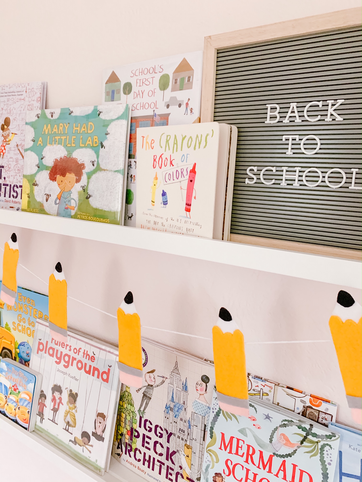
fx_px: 363
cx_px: 181
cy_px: 241
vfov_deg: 67.3
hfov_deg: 53.1
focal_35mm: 26
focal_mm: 4.25
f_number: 1.8
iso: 400
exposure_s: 1/40
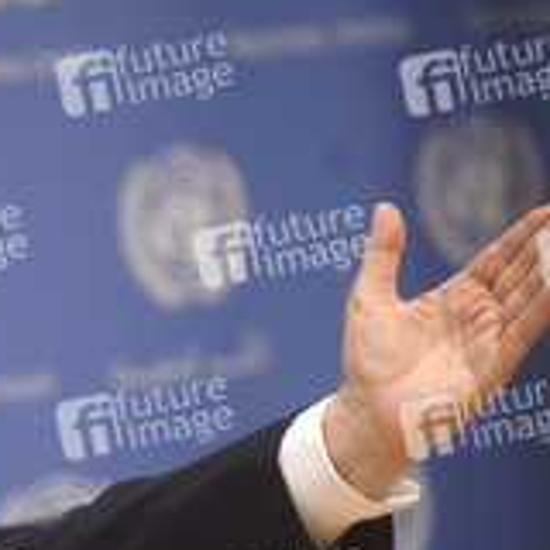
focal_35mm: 479
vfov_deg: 3.7
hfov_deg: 3.6
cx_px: -155
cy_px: 505
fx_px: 8610
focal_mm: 200
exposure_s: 1/500
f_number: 3.5
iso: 1600
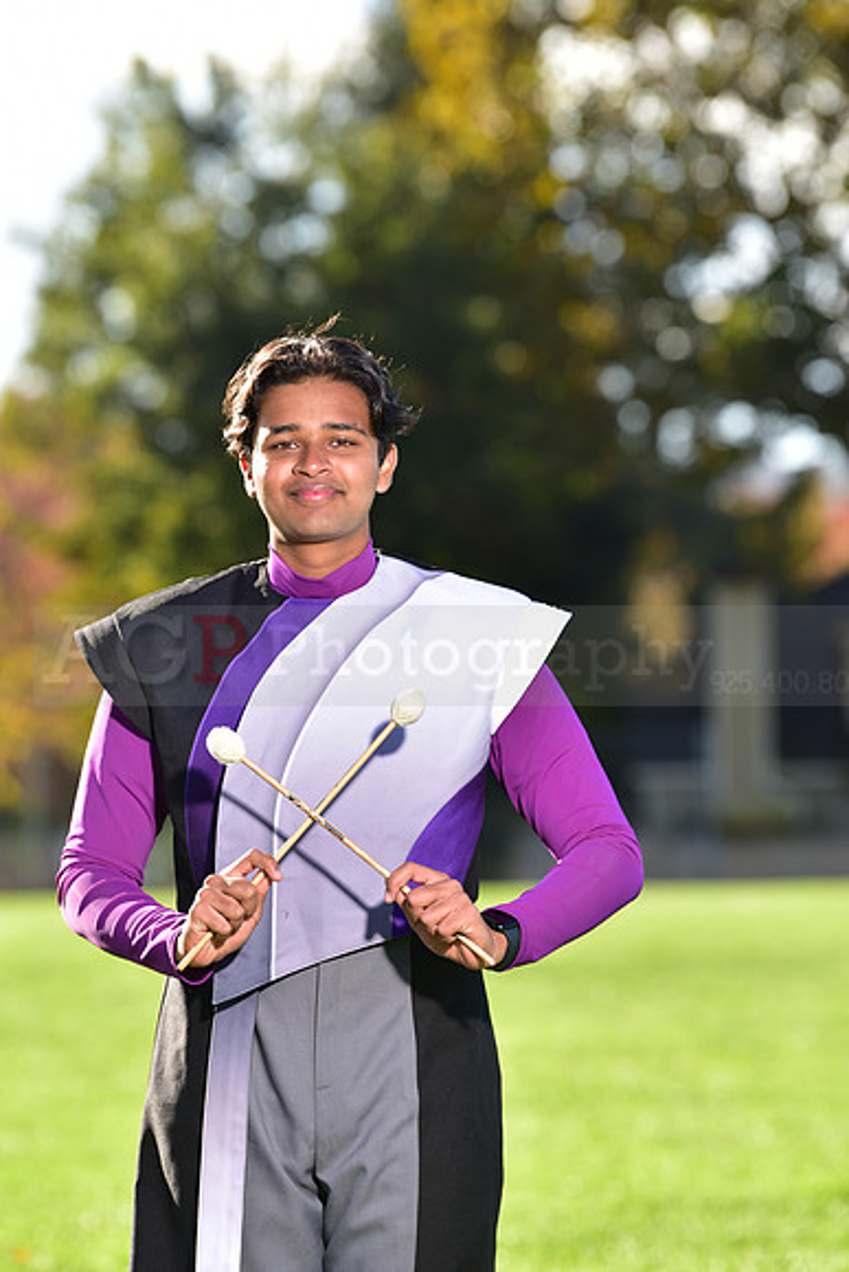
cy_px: 636
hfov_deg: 6.9
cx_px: 424
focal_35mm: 200
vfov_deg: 10.3
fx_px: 7070
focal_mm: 200
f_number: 5
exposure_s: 1/200
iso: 80
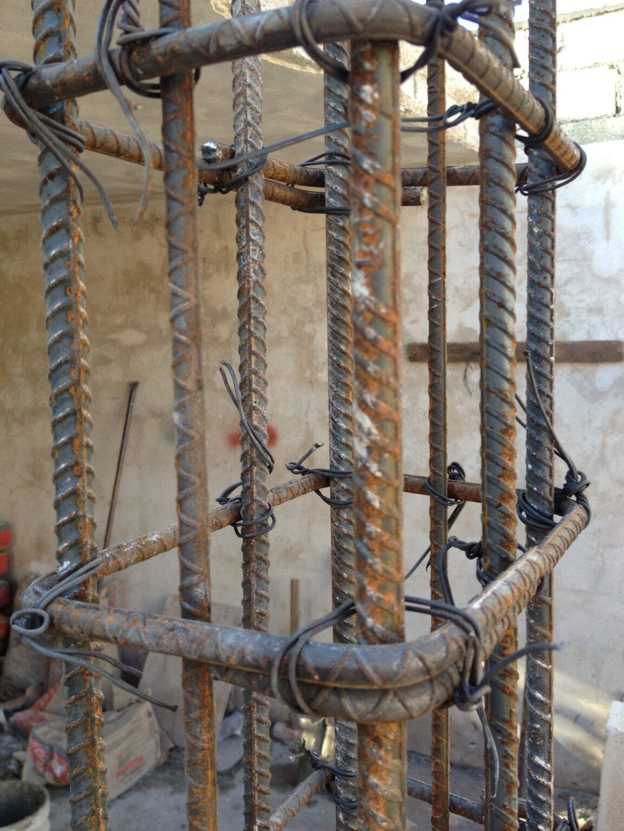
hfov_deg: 40.7
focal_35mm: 35
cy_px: 416
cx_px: 312
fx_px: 841
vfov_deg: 52.6
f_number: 2.4
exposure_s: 1/122
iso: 50
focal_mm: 4.28
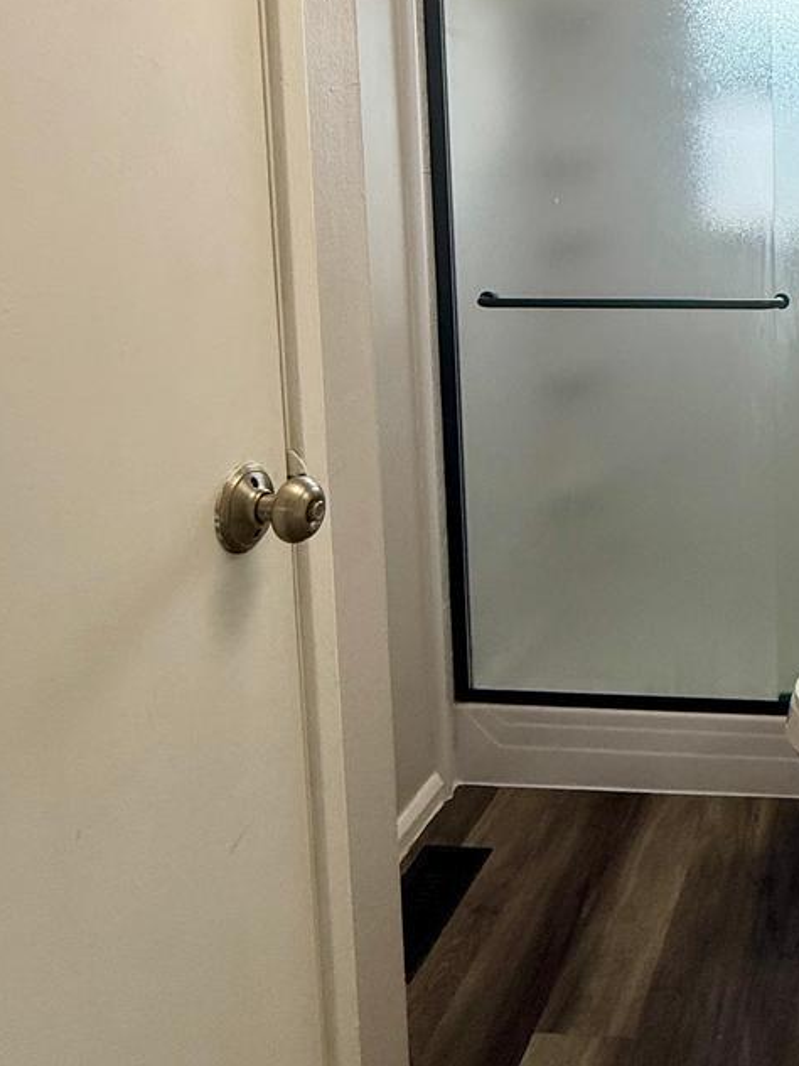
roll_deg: +0.0
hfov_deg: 37.0
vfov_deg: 52.4
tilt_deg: -6.2
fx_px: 1046
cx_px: 819
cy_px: 312
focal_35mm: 34
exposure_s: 1/120
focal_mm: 2.22
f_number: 2.2
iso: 125
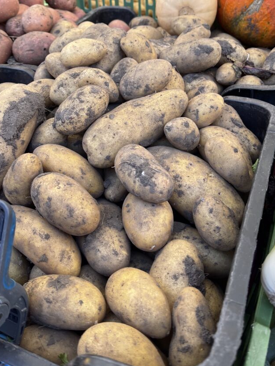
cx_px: 158
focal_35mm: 32
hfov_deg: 44.0
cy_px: 147
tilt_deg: -40.3
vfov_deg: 56.4
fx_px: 339
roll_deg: -1.0
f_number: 1.6
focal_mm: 5.1
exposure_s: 1/121
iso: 40
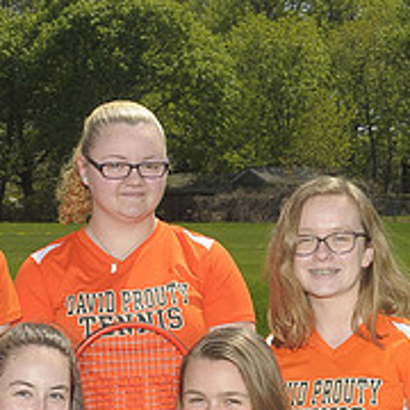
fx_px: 1921
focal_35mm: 143
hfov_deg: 12.2
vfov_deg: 11.7
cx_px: 115
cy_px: 581
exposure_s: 1/250
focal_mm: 35
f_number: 11
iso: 200
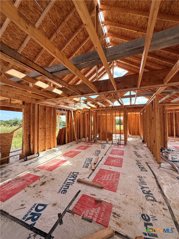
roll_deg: +0.2
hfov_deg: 85.7
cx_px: 90
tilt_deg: +1.7
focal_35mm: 14
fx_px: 97
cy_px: 120
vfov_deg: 102.1
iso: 64
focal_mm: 2.22
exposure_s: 1/351
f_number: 2.2
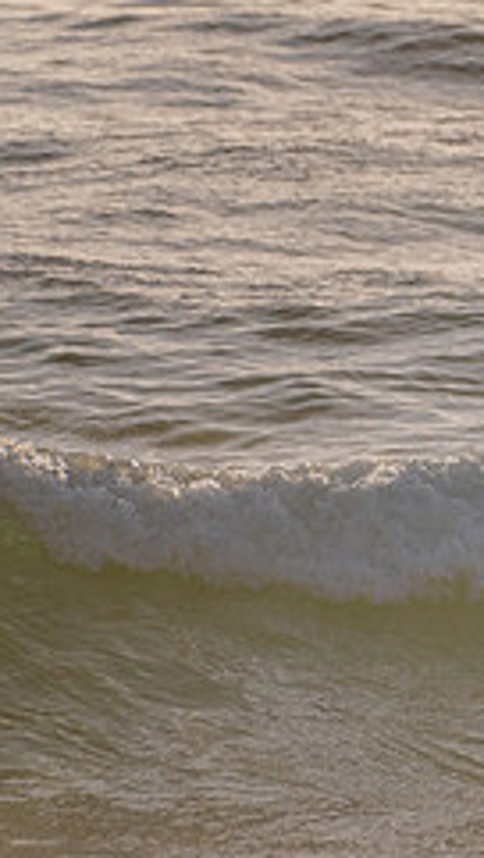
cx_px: 889
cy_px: 562
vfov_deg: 1.4
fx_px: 35141
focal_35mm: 1544
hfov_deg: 0.8
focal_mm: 500
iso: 110
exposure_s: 1/2000
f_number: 5.6
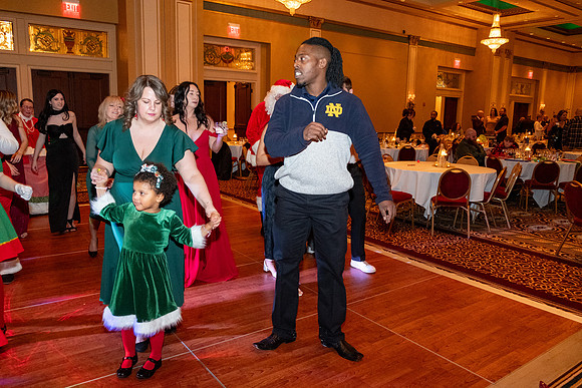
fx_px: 437
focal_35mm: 27
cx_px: 291
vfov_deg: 48.0
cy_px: 194
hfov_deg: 67.4
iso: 2500
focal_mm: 18
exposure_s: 1/125
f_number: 2.8
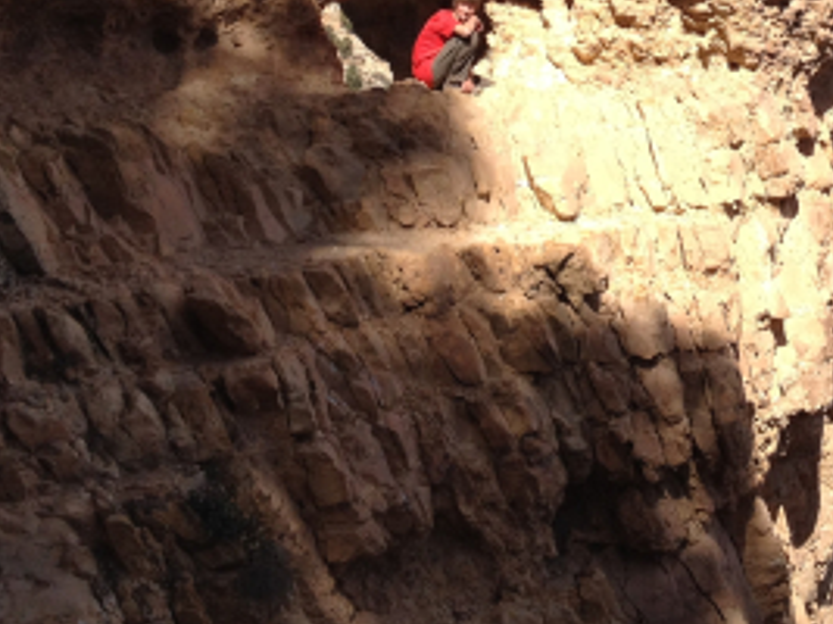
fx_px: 2020
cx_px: 671
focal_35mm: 84
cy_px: -69
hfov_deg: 23.0
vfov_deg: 17.0
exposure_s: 1/1381
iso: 50
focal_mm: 4.28
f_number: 2.4
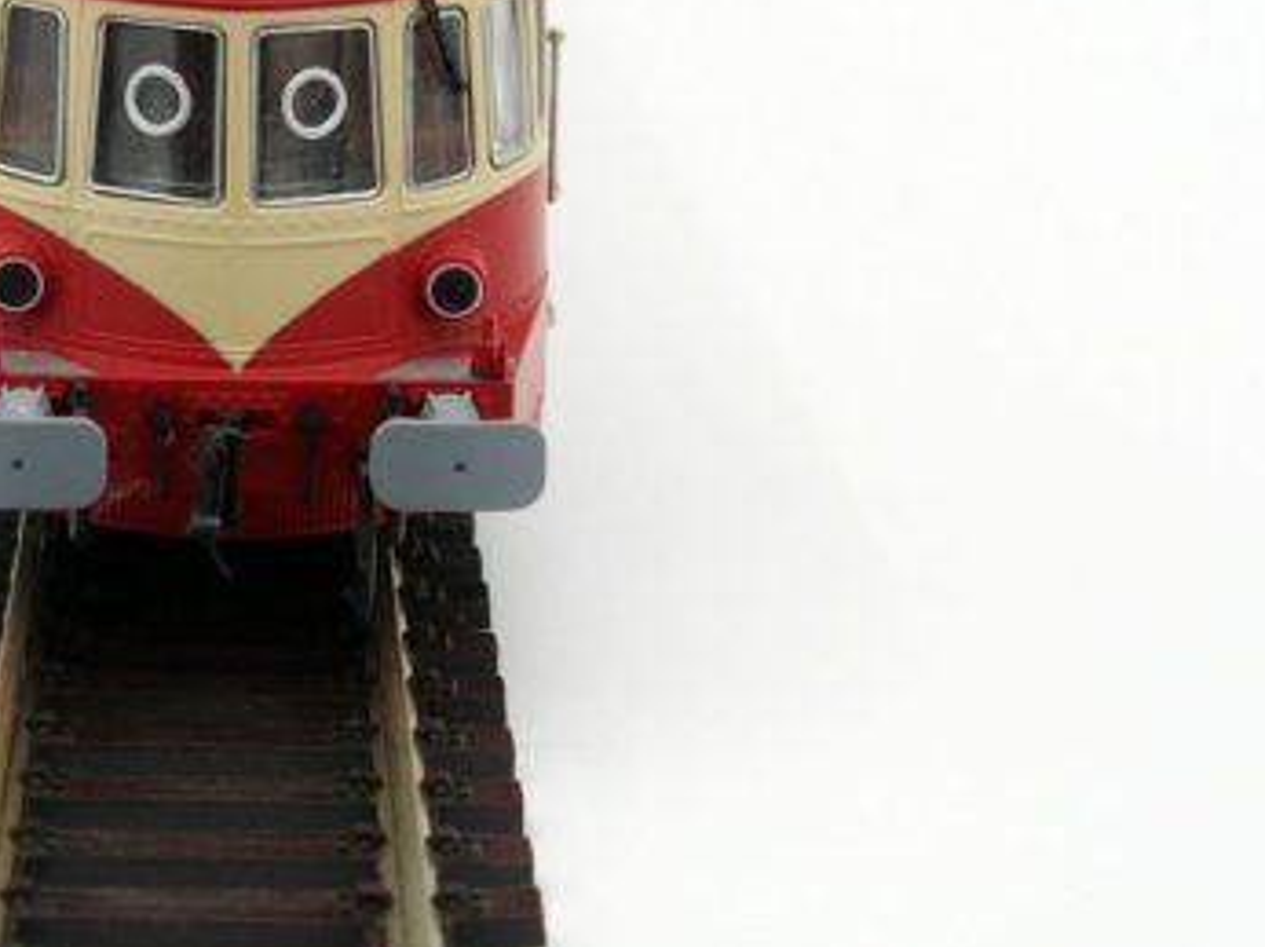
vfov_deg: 13.2
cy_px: 124
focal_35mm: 111
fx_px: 4054
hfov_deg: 17.5
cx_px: 157
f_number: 5
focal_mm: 10.8
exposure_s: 1/400
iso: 400
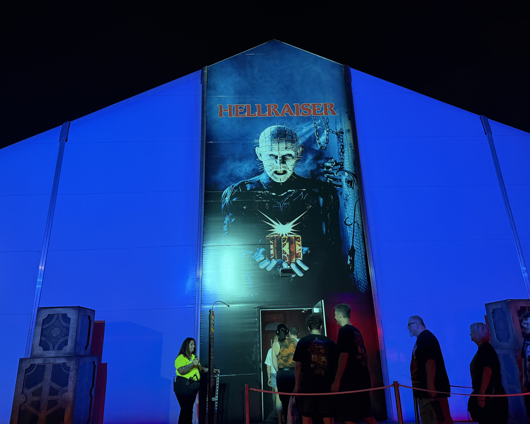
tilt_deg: +18.9
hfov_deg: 68.1
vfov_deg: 56.8
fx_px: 392
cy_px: 212
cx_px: 267
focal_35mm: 25
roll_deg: +3.3
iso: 400
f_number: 1.78
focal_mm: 6.76
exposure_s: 1/60
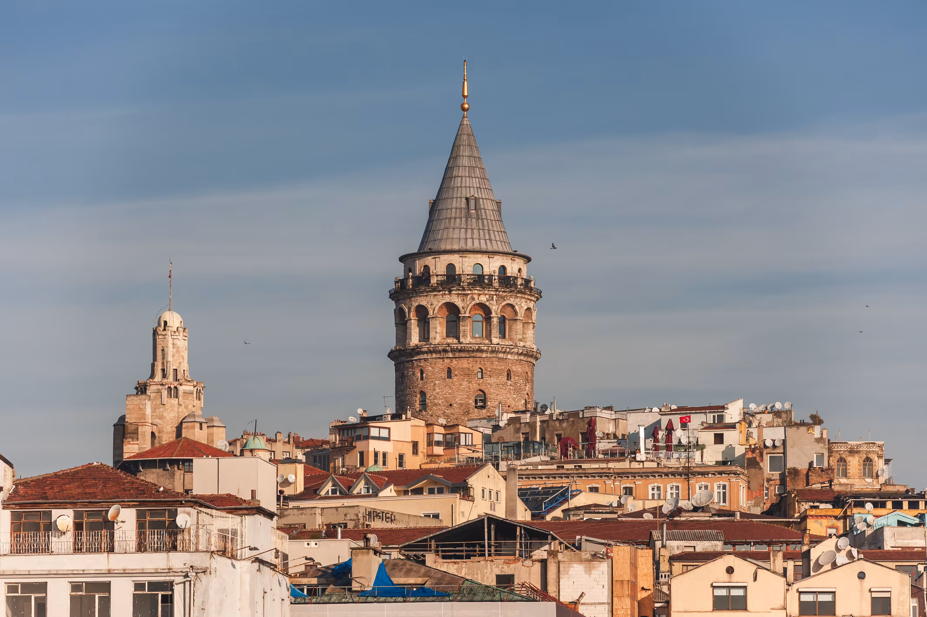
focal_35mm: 200
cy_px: 308
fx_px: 5147
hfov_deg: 10.3
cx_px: 464
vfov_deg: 6.9
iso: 400
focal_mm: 200
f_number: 5.6
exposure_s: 1/2500
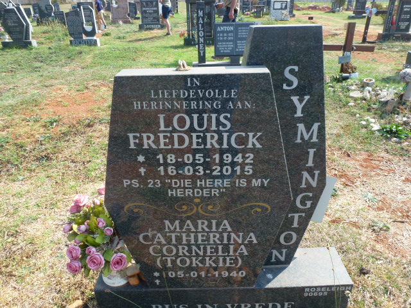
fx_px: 285
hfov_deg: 71.6
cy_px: 154
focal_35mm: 24
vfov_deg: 56.8
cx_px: 206
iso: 100
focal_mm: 4.3
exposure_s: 1/250
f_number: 4
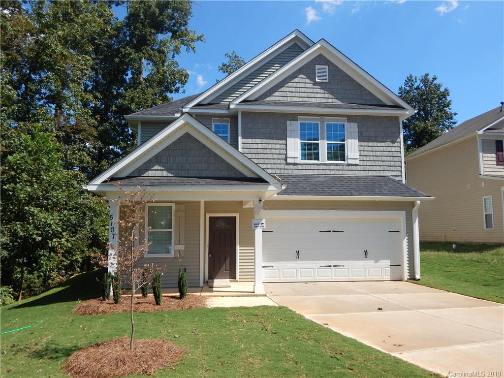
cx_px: 252
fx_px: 408
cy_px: 189
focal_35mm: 28
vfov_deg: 49.7
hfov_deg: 63.4
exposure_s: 1/400
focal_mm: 5.1
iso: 125
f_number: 6.3
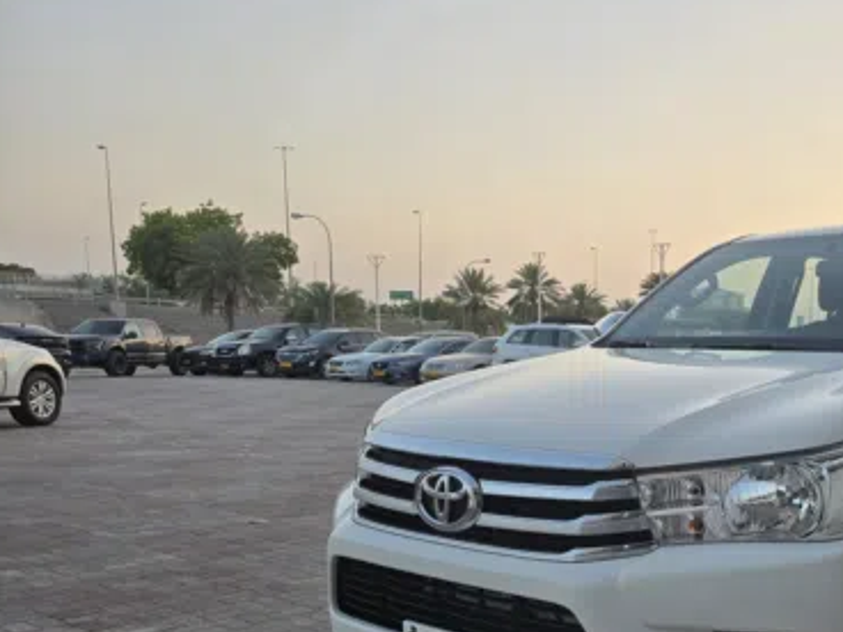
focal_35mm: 40
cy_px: 481
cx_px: 712
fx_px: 974
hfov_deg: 43.8
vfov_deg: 35.1
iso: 20
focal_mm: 6.3
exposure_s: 1/180
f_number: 1.7
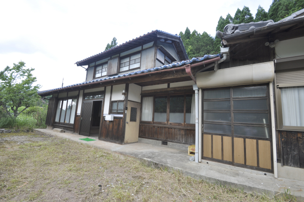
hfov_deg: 100.5
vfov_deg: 77.2
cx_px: 152
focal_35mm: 15
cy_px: 101
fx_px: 127
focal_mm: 10
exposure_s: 1/160
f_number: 6.3
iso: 200
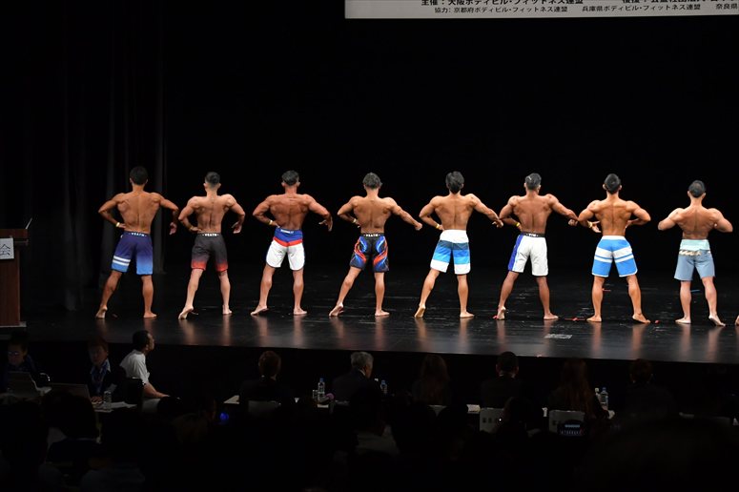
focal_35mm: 97
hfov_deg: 21.0
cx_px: 370
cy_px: 246
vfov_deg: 14.1
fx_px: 1990
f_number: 5.6
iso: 3200
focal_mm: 65
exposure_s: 1/400
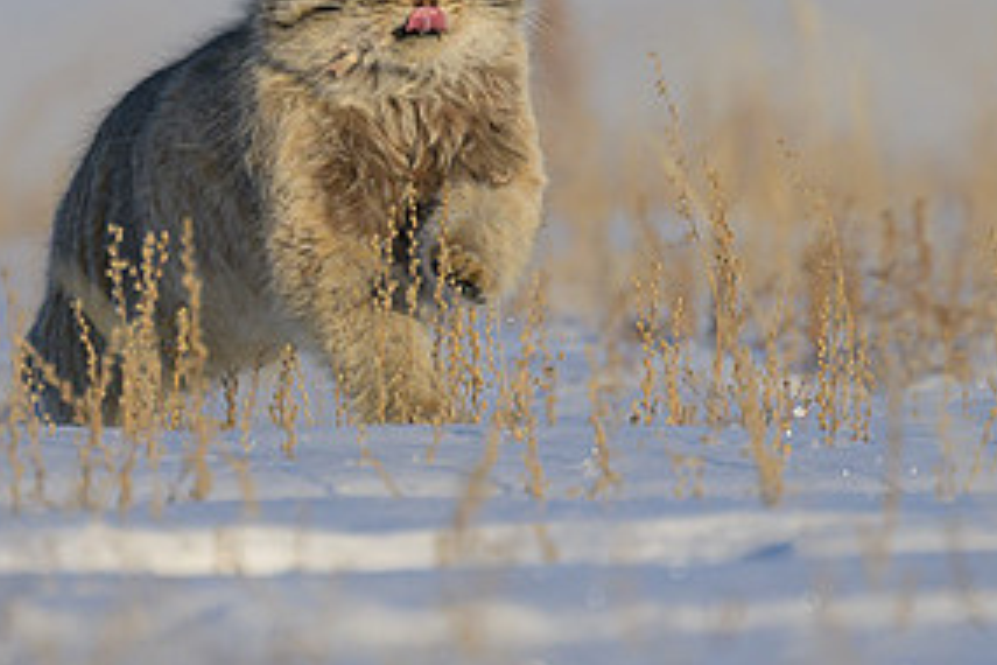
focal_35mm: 1376
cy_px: -68
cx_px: 301
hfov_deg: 1.5
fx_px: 38105
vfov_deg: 1.0
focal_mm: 400
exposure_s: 1/2500
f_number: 5.6
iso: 400
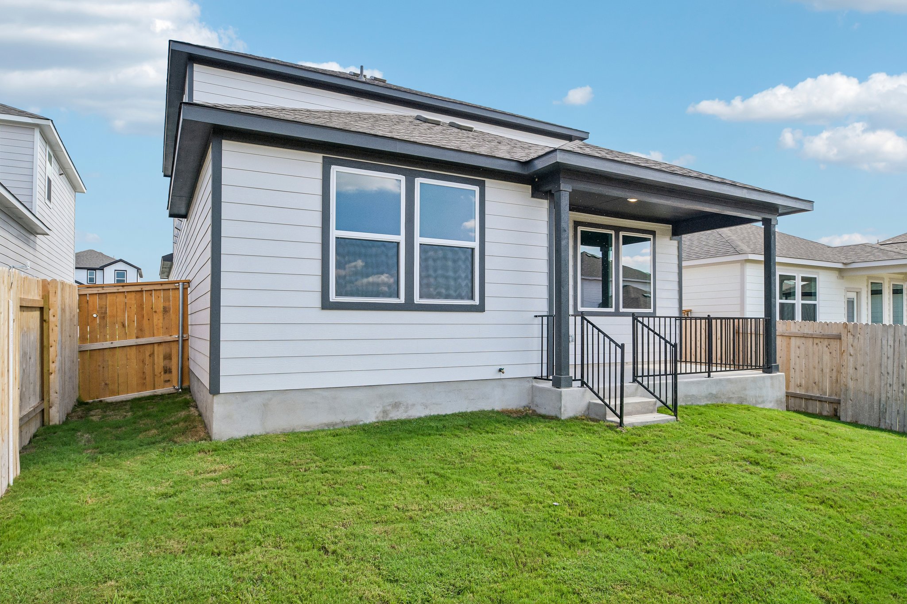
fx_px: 529
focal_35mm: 21
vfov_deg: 59.5
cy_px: 302
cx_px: 454
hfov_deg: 81.2
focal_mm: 14
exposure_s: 1/400
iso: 400
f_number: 8
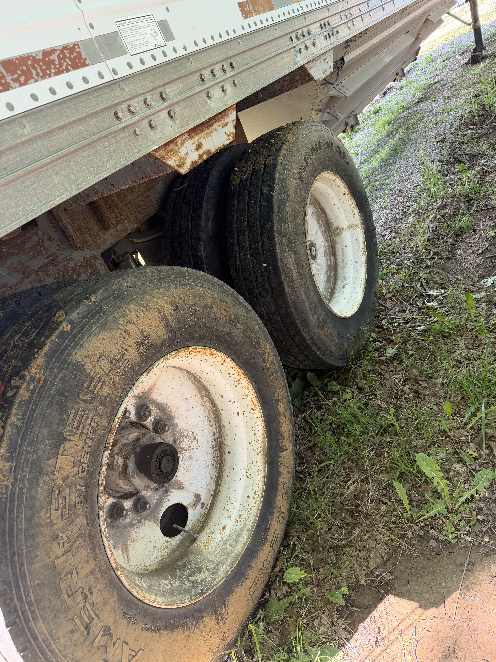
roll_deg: +30.7
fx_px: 459
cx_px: 248
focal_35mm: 24
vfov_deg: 71.6
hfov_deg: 56.8
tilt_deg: -24.5
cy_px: 331
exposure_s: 1/204
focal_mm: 6.76
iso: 125
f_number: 1.78
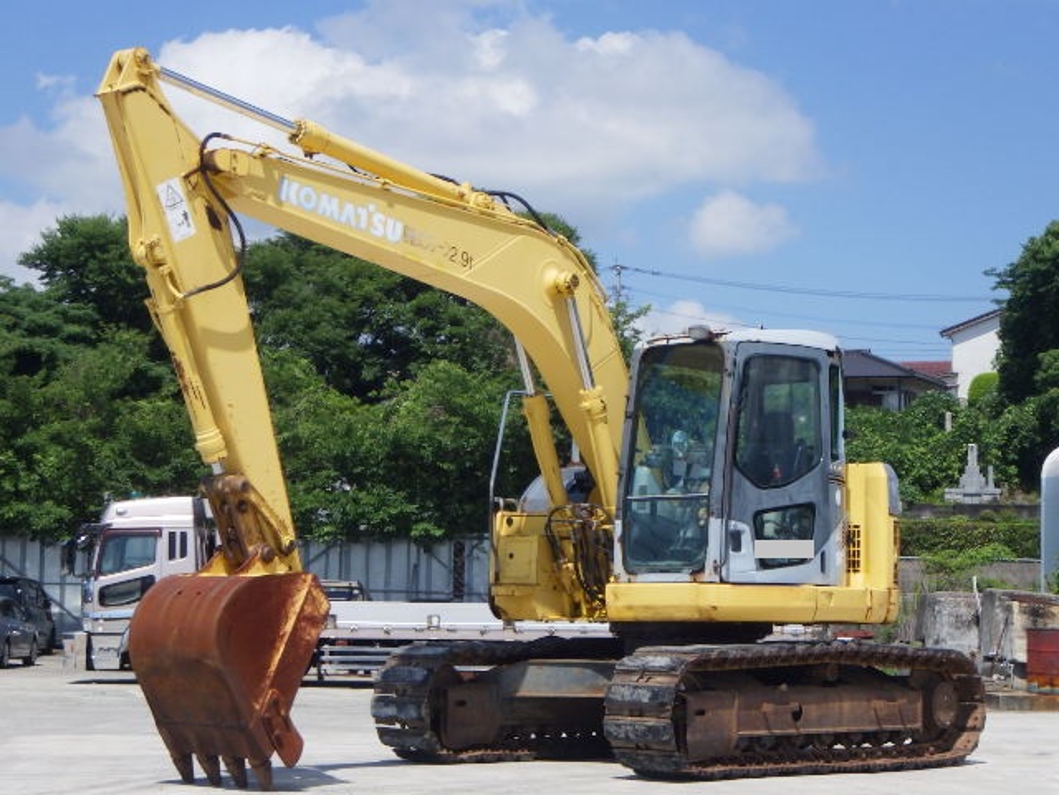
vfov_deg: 19.1
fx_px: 2356
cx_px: 530
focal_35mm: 77
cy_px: 398
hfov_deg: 25.3
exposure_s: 1/1000
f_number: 5.8
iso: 250
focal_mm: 13.7
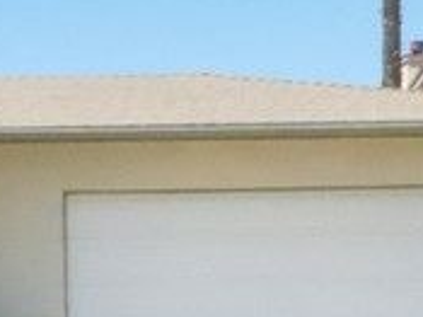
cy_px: 298
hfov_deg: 15.1
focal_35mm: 117
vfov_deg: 12.5
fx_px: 1429
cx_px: -288
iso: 1600
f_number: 8
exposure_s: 1/2000
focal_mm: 3.58
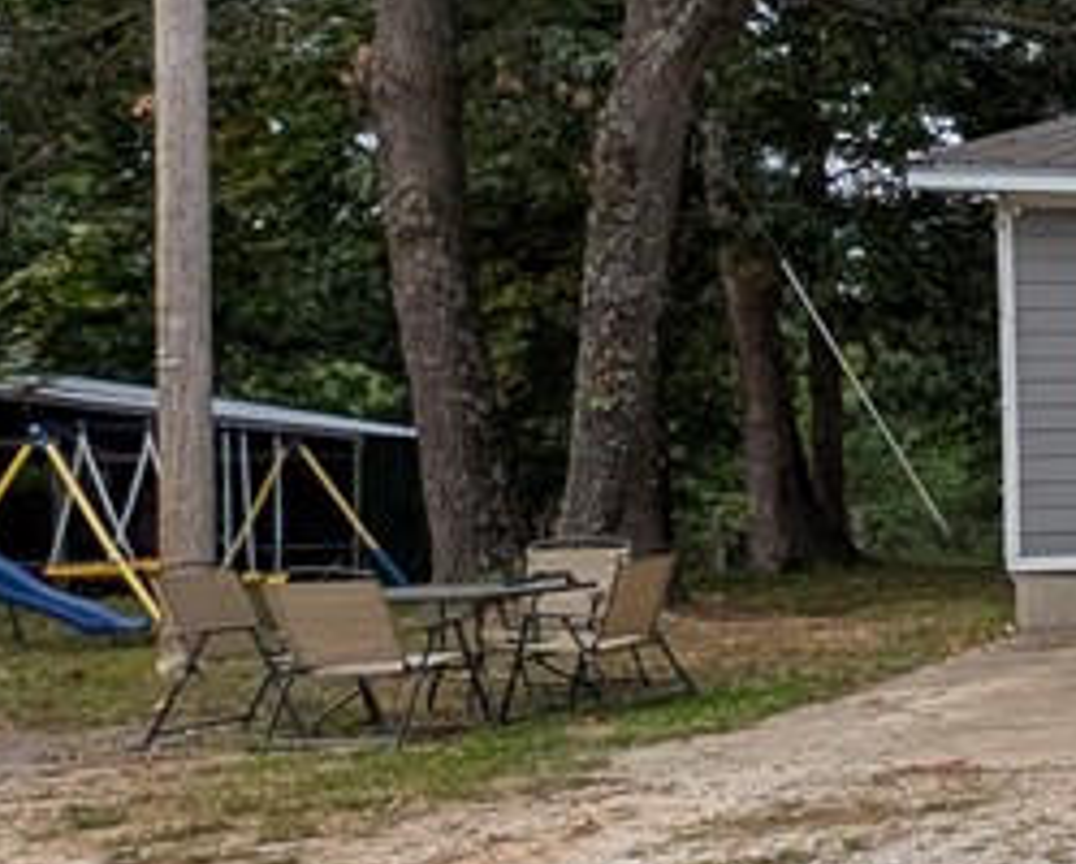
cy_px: 480
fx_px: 1531
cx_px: 2081
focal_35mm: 48
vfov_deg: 31.5
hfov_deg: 20.4
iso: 44
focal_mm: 2.02
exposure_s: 1/2786
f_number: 1.7
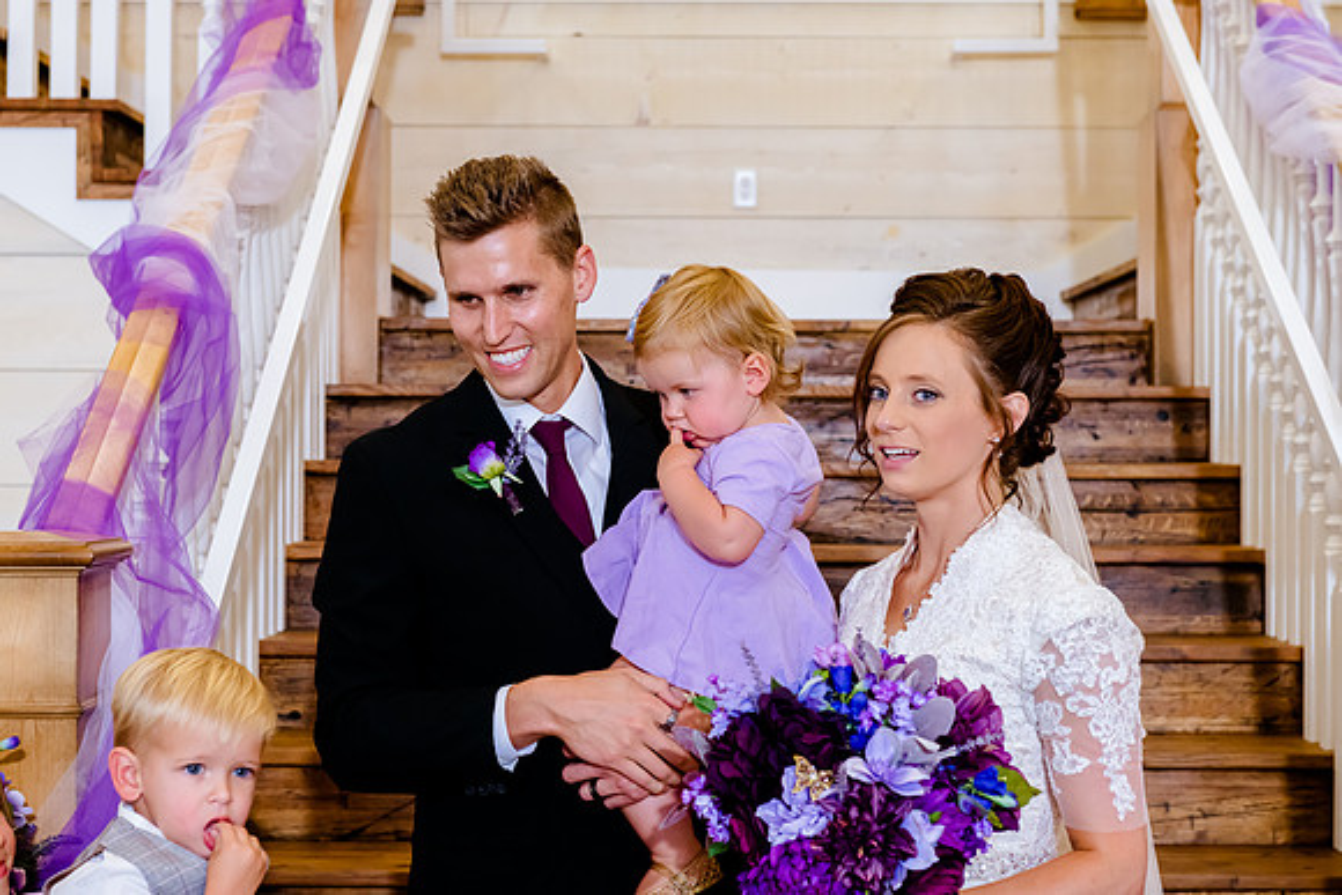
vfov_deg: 19.5
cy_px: 448
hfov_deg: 28.8
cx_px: 671
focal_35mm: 70
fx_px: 2610
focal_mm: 70
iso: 2500
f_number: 6.3
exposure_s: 1/200
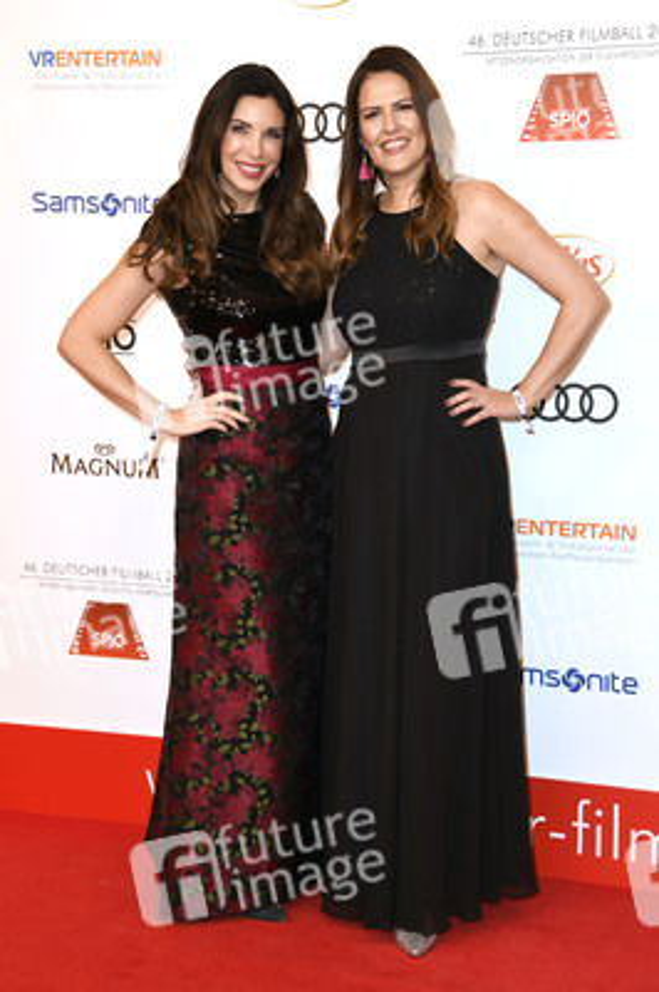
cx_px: 330
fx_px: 1925
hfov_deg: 19.4
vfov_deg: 28.9
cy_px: 496
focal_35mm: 70
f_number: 6.3
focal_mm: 70
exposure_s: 1/125
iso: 250
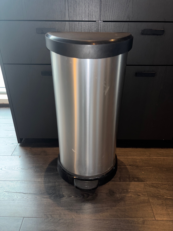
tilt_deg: -29.1
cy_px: 116
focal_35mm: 26
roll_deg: -1.2
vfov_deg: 67.3
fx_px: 173
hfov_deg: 53.1
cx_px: 86
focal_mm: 5.96
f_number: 1.6
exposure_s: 1/4
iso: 64
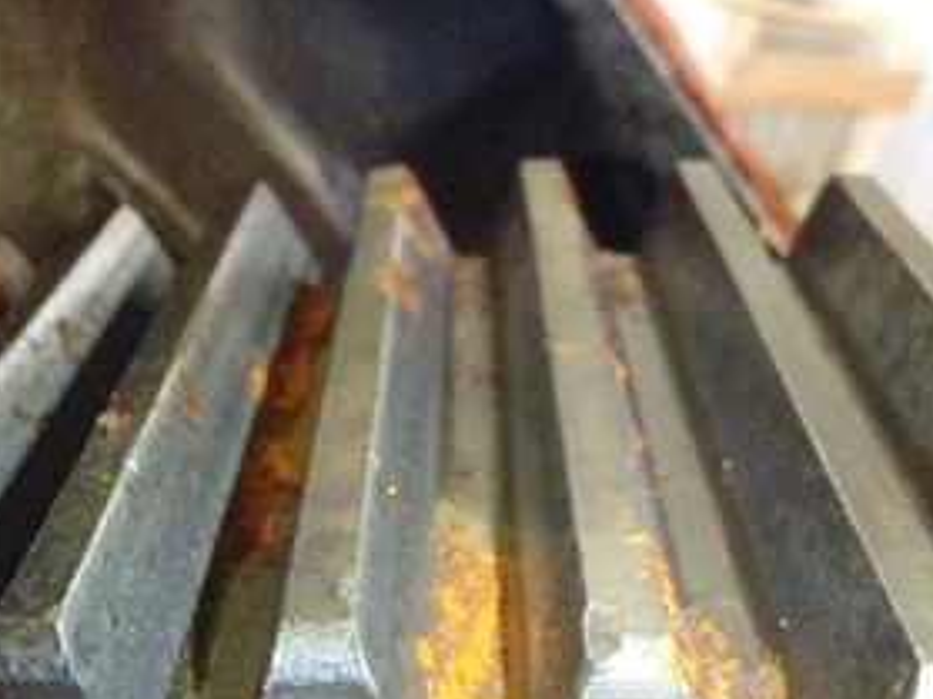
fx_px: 1428
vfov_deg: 27.4
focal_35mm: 53
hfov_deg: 36.1
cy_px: 438
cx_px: 535
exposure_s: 1/20
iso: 2500
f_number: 4.7
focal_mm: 6.64
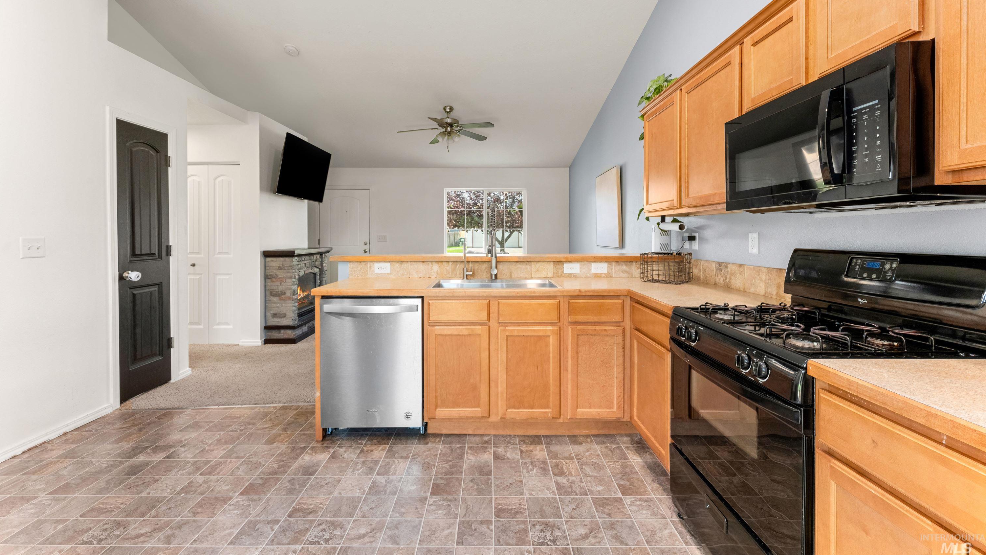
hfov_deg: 103.0
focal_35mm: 15
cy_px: 235
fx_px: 392
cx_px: 492
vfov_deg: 70.1
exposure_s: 1/4
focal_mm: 14
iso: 800
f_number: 14
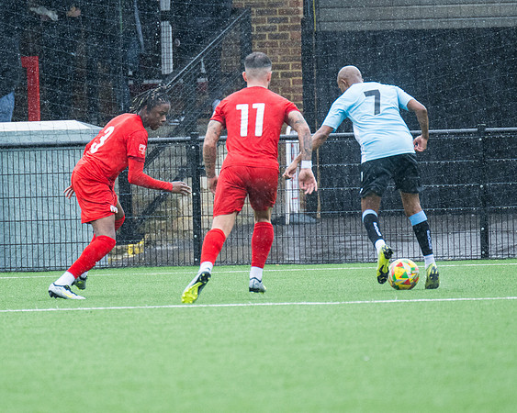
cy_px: 221
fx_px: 9453
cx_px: 171
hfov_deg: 3.1
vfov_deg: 2.5
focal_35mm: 618
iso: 1000
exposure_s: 1/1600
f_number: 4
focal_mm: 280
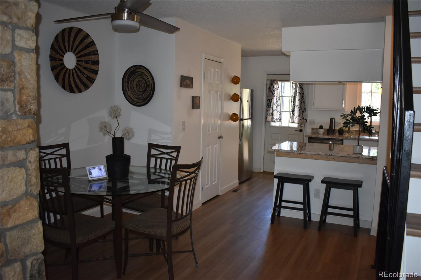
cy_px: 140
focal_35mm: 30
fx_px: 351
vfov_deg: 43.6
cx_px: 210
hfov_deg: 61.9
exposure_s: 1/125
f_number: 3.5
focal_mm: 20
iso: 800
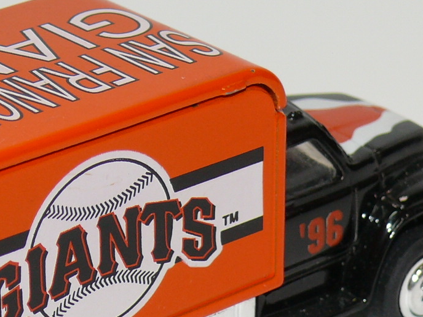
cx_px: 117
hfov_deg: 9.5
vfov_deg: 7.2
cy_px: 213
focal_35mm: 207
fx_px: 2529
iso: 100
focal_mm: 12.4
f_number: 4
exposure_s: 1/30
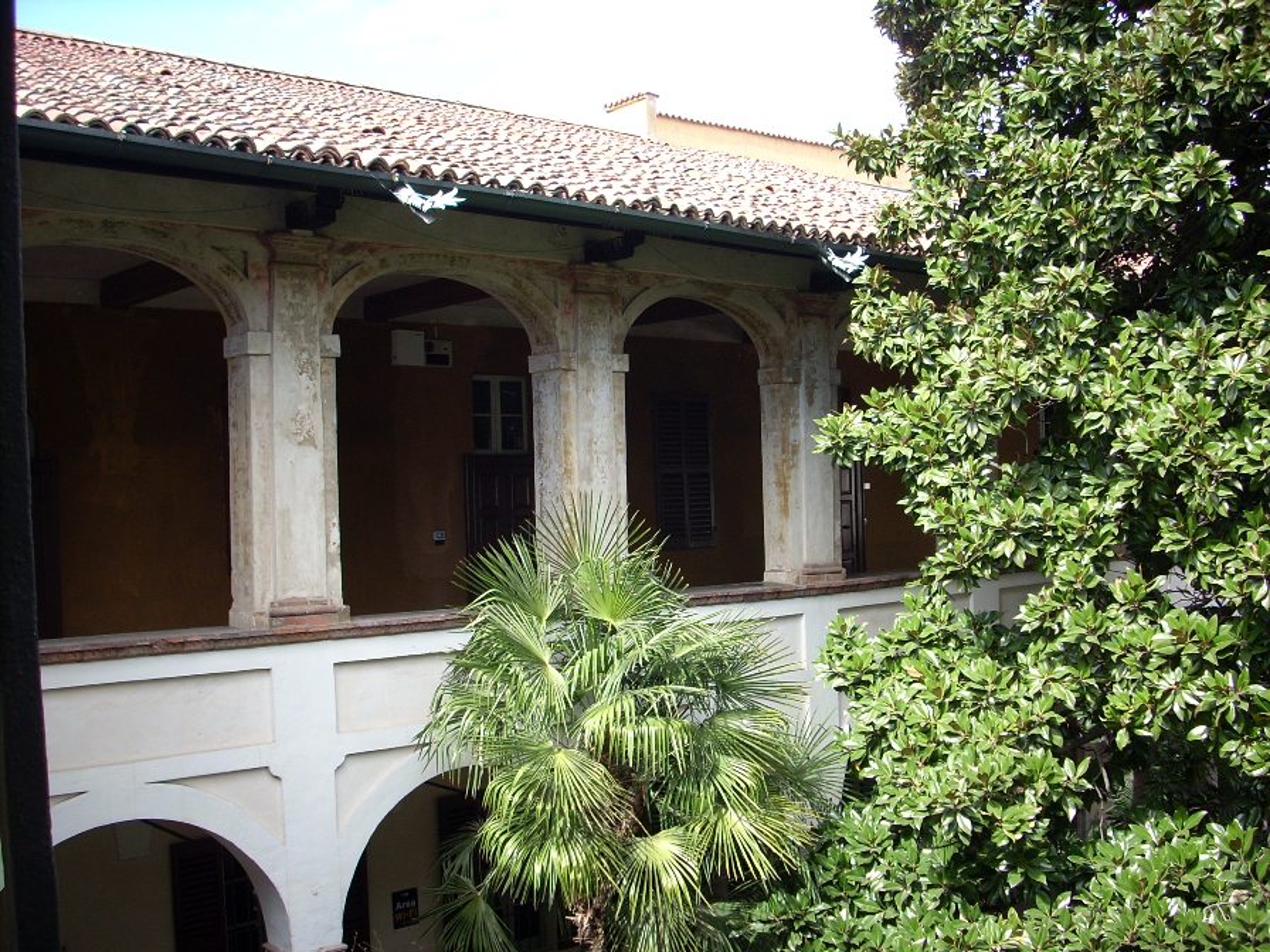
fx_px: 1357
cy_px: 476
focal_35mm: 37
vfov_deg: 38.7
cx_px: 635
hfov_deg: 50.1
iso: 64
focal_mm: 6.2
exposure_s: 1/155
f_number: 2.8
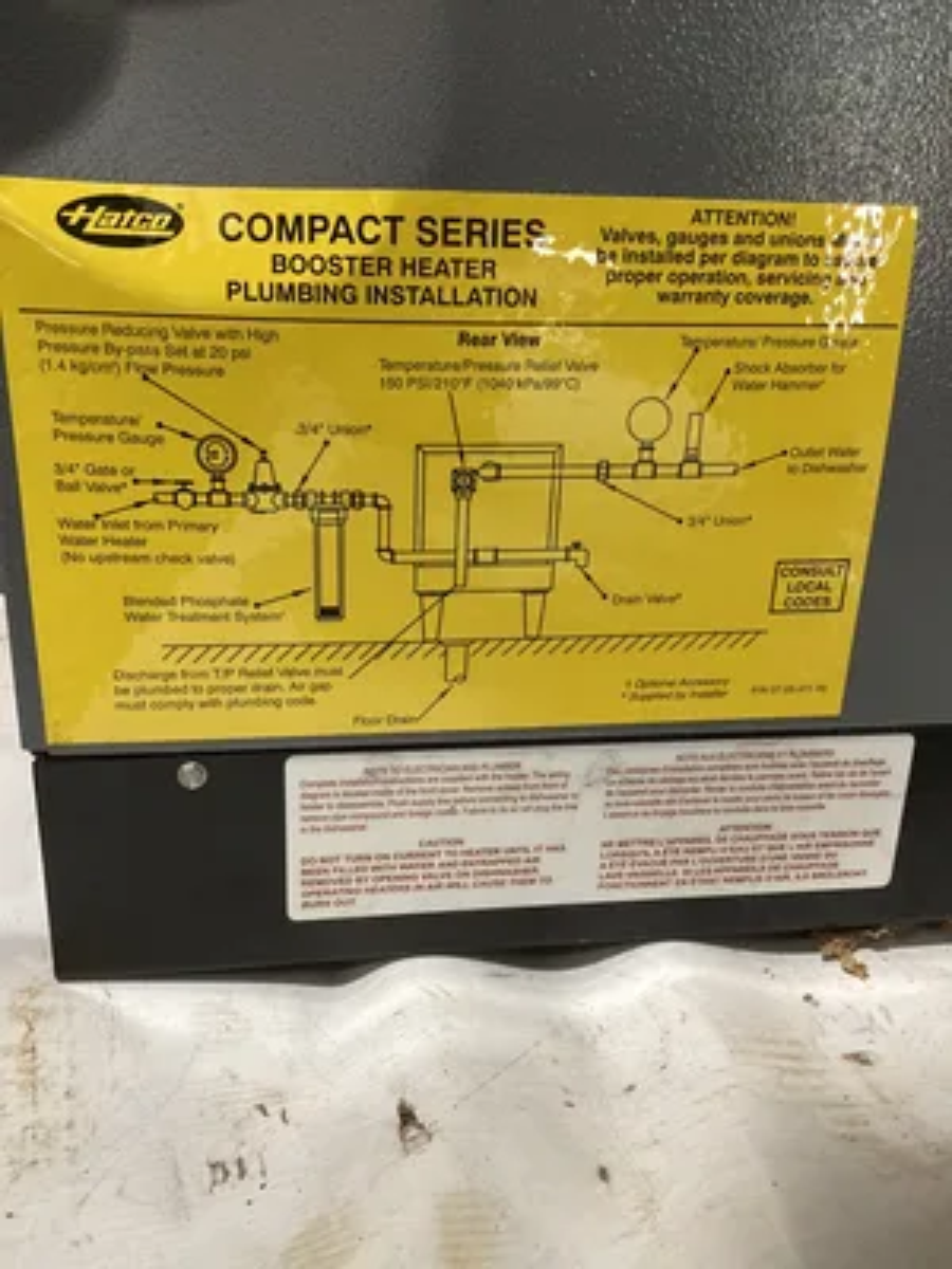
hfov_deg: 45.4
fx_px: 1137
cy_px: 634
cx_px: 476
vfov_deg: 58.4
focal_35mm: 31
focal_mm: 3.3
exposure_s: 1/50
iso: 320
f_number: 2.4
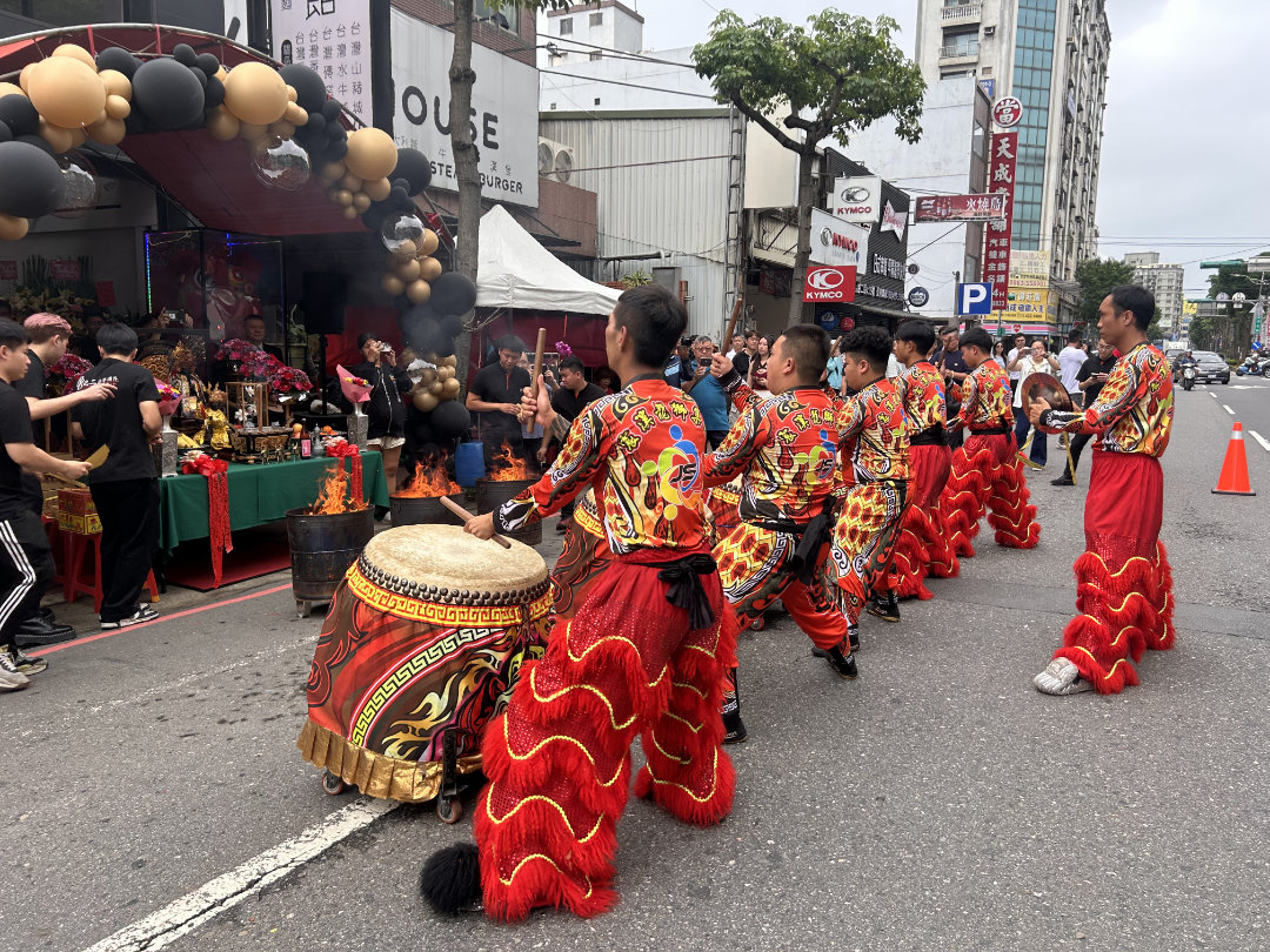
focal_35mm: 26
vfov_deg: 53.1
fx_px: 954
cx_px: 635
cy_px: 476
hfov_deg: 67.3
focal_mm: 5.7
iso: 50
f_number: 1.5
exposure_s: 1/639
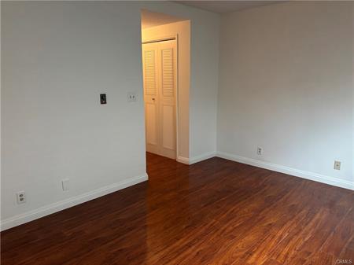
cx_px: 177
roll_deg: +0.9
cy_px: 132
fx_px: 266
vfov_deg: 53.0
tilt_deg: -11.8
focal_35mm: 26
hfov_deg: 67.3
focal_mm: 5.96
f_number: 1.6
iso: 160
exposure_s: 1/60
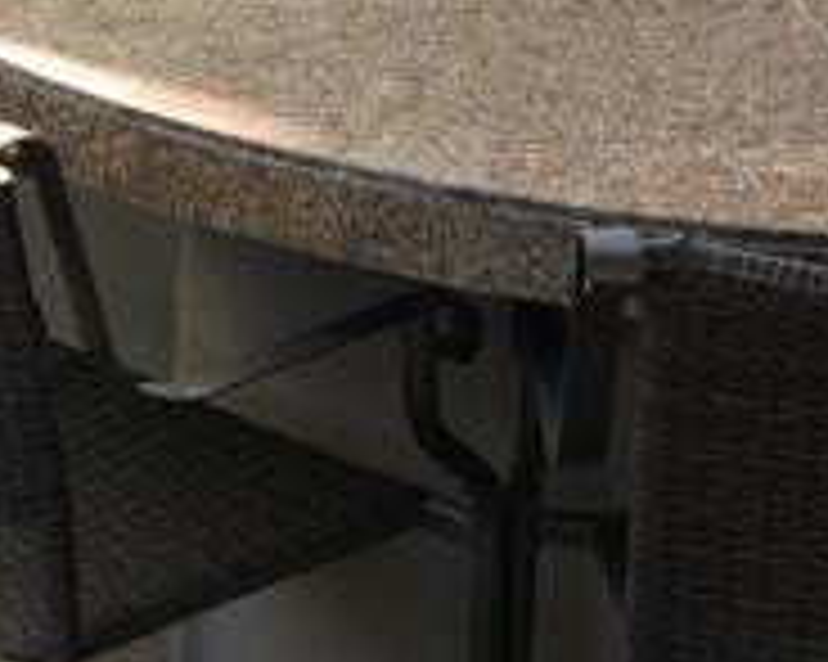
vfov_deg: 12.4
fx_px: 3013
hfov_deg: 14.8
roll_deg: +1.2
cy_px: 41
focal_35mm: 123
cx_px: -302
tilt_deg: -17.4
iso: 32
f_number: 2.2
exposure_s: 1/60
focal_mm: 4.15
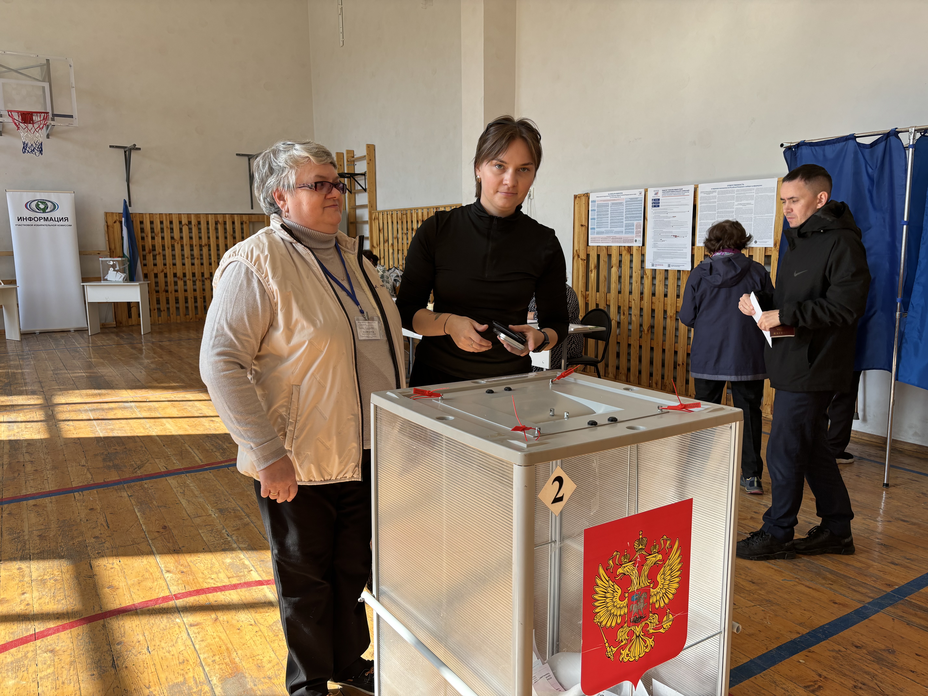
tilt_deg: -9.4
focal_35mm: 26
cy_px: 348
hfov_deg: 67.3
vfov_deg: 53.1
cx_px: 464
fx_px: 697
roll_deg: +0.7
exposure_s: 1/231
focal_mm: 5.96
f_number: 1.6
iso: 40
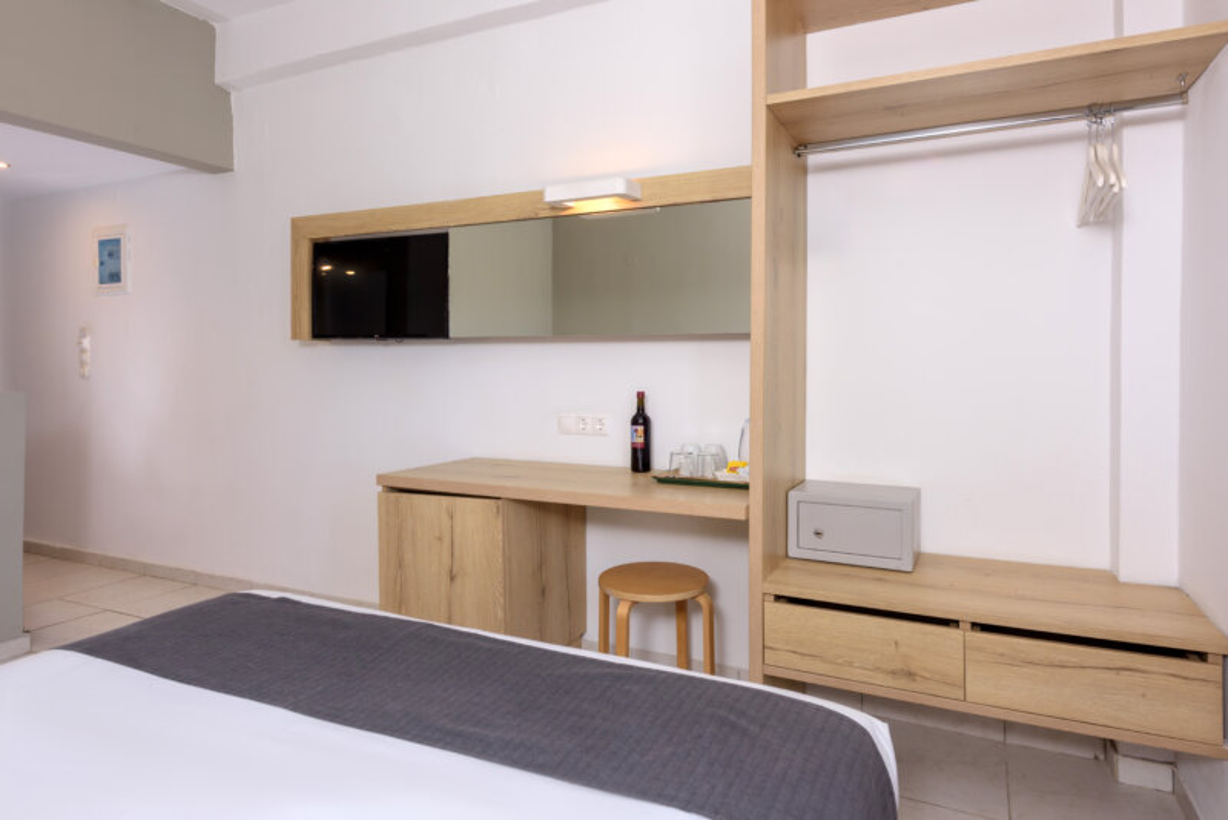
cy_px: 410
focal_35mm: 19
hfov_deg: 86.9
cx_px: 614
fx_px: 648
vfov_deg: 64.6
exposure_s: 1/25
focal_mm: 19
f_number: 9
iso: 250
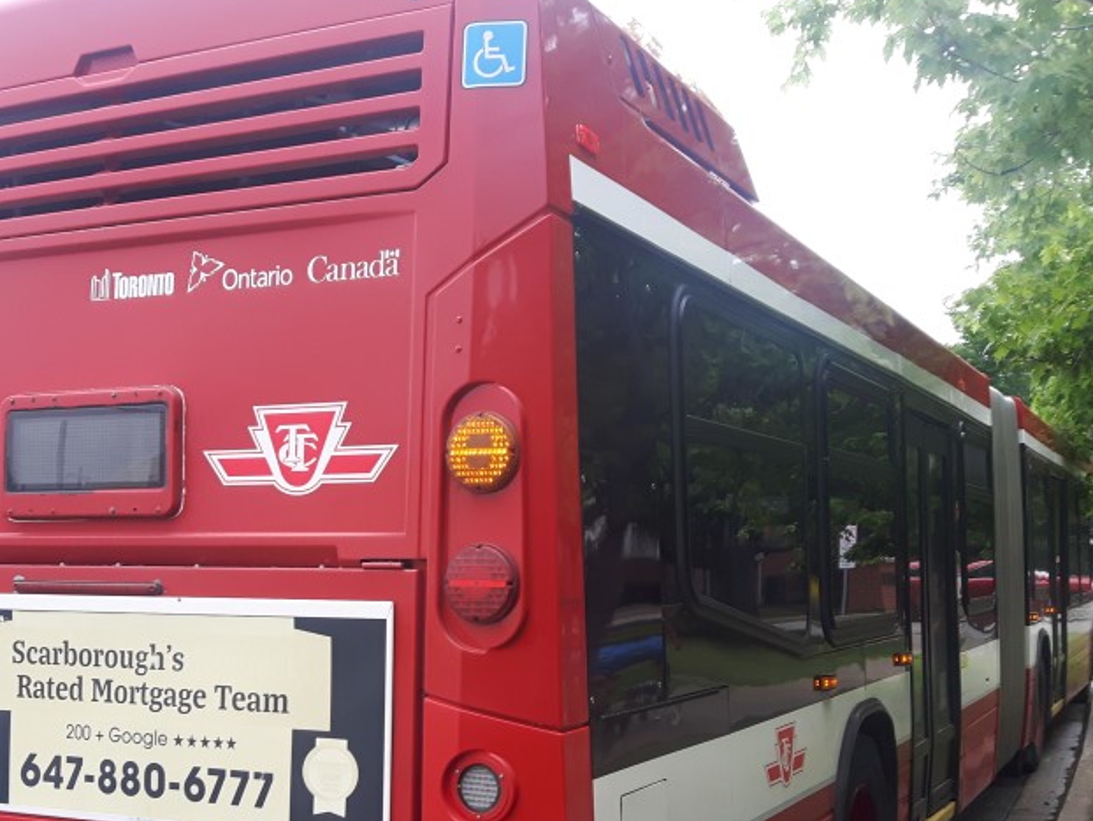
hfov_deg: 37.3
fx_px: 1611
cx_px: 420
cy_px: 592
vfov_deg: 28.3
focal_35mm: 51
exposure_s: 1/211
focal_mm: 3.7
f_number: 1.9
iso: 40
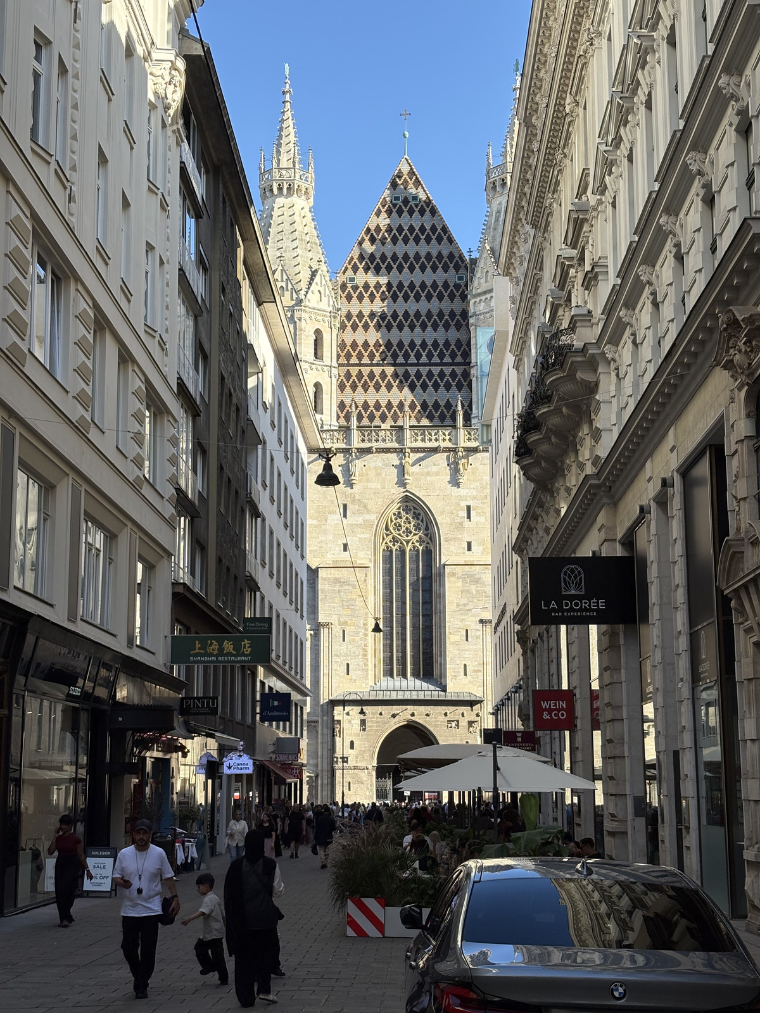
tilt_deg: +11.3
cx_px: 380
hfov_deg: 28.0
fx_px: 1522
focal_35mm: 52
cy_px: 506
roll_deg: -0.4
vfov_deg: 36.8
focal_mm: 5.96
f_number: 1.6
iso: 32
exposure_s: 1/1175
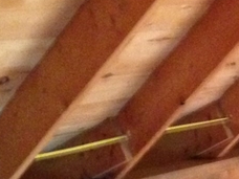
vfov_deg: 10.0
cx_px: 481
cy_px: 169
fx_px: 1022
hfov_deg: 11.9
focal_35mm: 148
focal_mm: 4.12
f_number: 2.4
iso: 640
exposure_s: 1/15
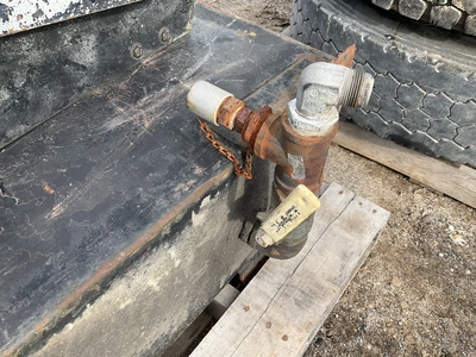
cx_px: 238
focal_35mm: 29
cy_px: 178
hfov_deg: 61.7
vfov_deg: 48.2
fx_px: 399
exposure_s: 1/348
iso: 25
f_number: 1.8
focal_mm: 3
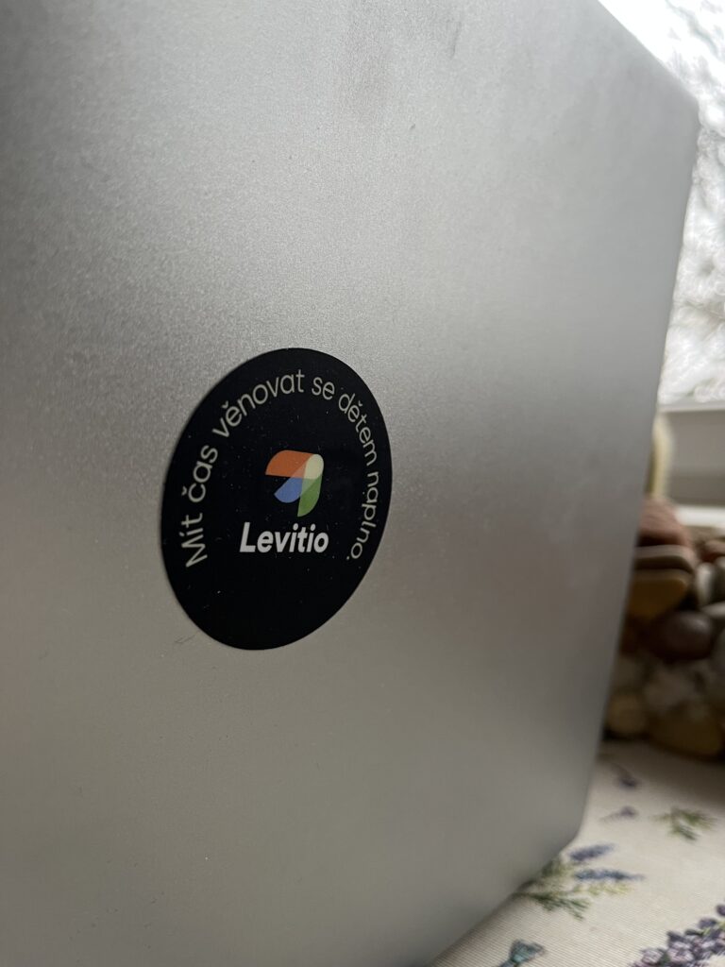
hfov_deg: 53.1
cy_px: 484
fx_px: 726
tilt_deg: -2.0
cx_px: 362
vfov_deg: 67.3
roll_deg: -0.9
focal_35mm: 26
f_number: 1.6
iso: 125
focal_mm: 5.1
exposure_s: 1/59
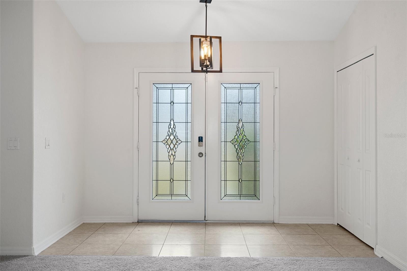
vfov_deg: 38.9
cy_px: 136
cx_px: 204
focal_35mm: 34
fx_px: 384
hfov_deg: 55.8
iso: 320
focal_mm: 34
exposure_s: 1
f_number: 8
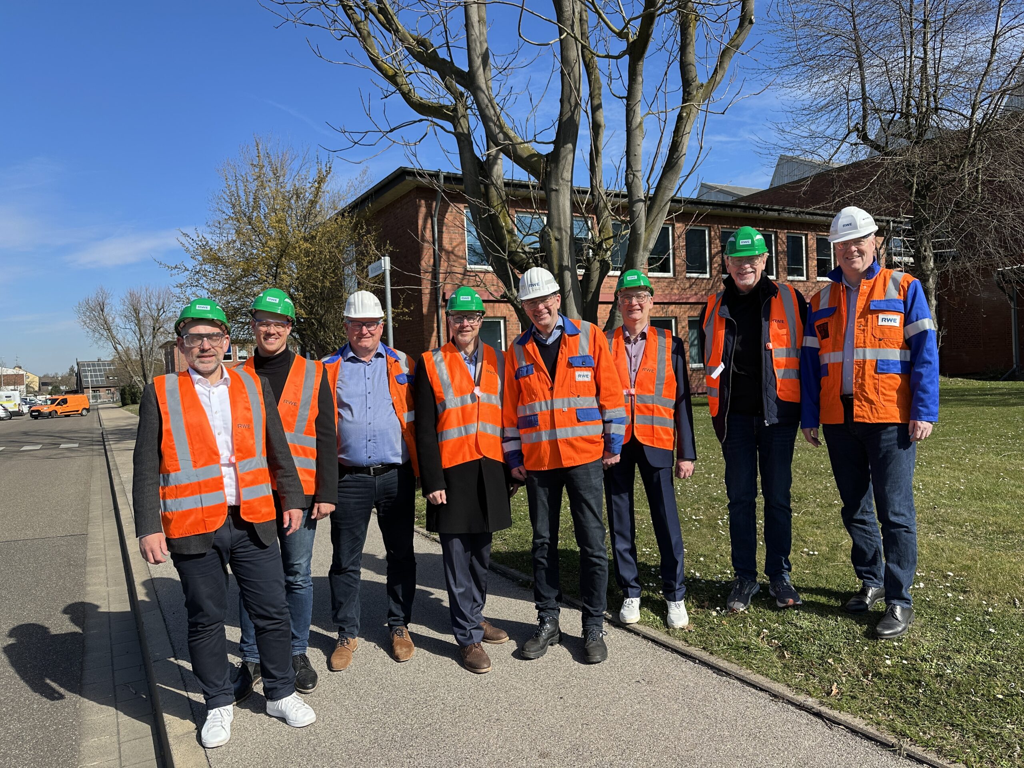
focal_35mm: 24
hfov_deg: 71.6
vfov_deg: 56.8
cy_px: 384
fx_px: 710
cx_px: 512
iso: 80
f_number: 1.78
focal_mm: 6.86
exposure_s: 1/3597
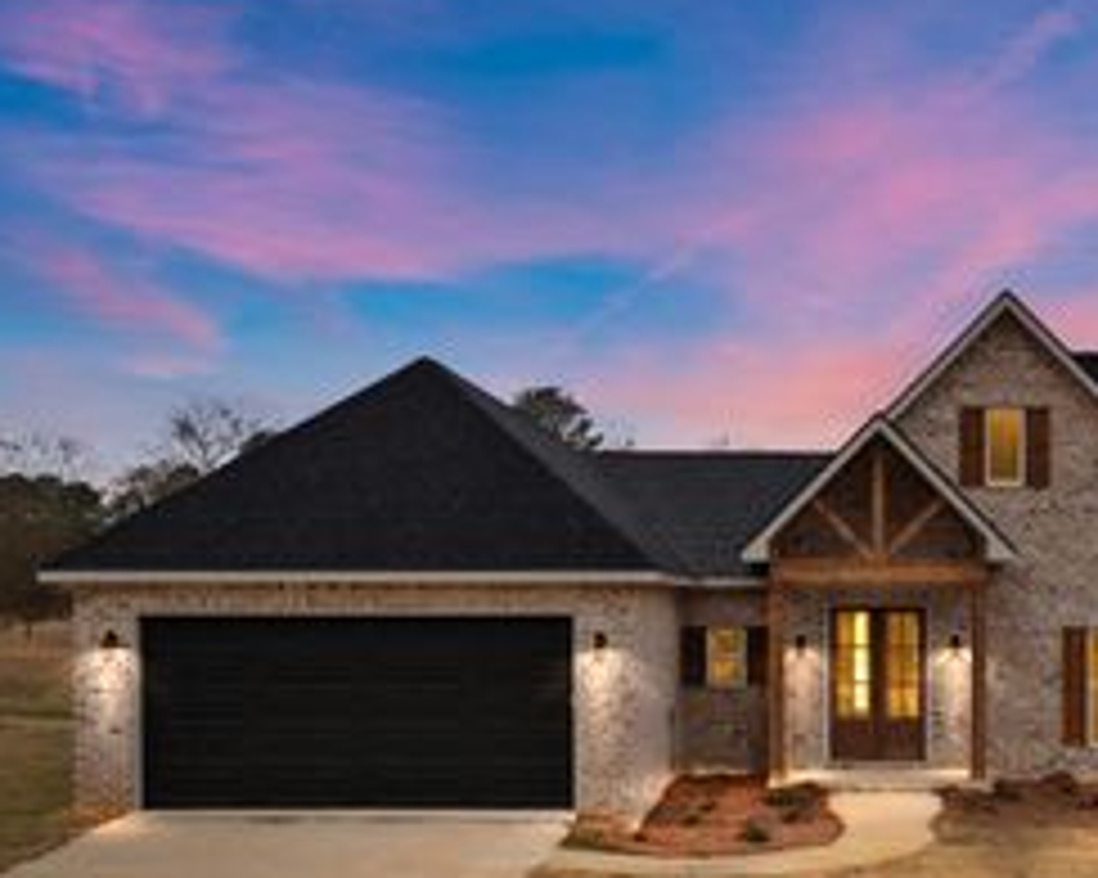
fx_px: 1559
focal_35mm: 48
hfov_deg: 37.5
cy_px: 783
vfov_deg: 30.1
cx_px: 864
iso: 230
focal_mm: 12.29
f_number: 2.8
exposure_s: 1/160
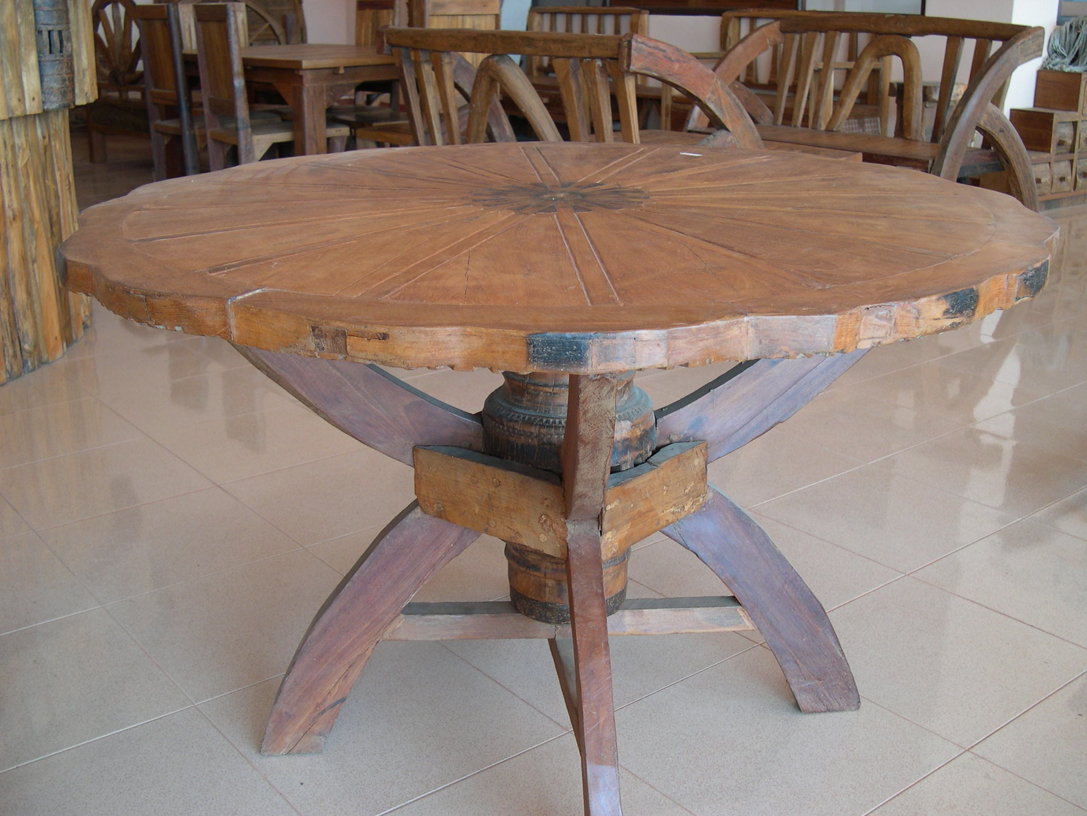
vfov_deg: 37.7
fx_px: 1193
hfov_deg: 49.0
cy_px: 408
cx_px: 544
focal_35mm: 38
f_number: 2.8
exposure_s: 1/38
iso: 100
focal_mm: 8
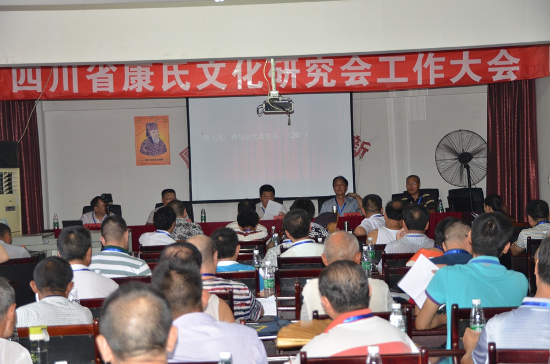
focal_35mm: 78
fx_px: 1189
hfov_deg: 26.0
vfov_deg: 17.4
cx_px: 275
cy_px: 182
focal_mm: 52
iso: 800
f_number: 4.8
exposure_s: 1/60
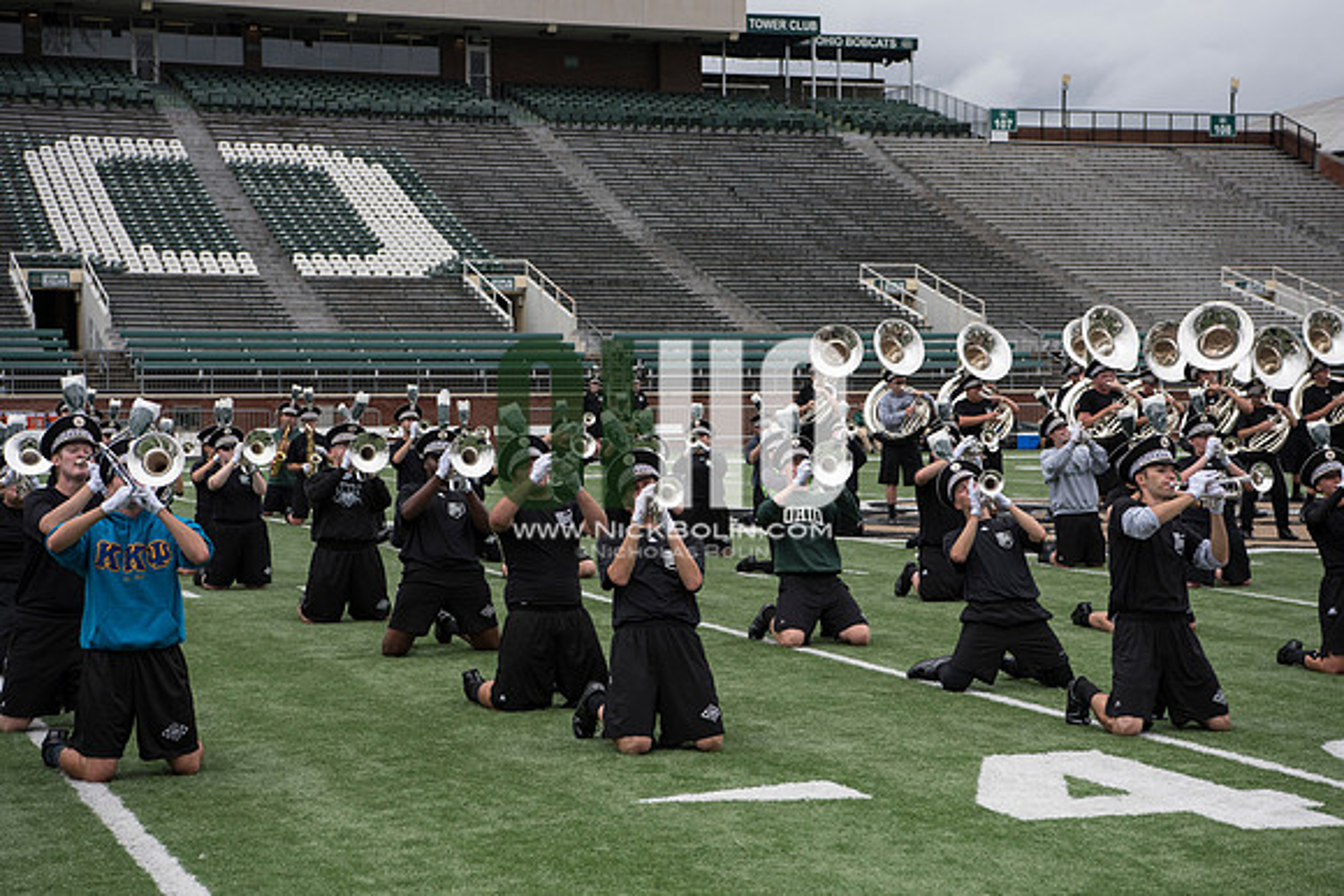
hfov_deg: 28.8
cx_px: 672
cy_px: 448
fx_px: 2614
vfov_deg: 19.5
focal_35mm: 70
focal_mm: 70
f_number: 5.6
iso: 640
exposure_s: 1/2500
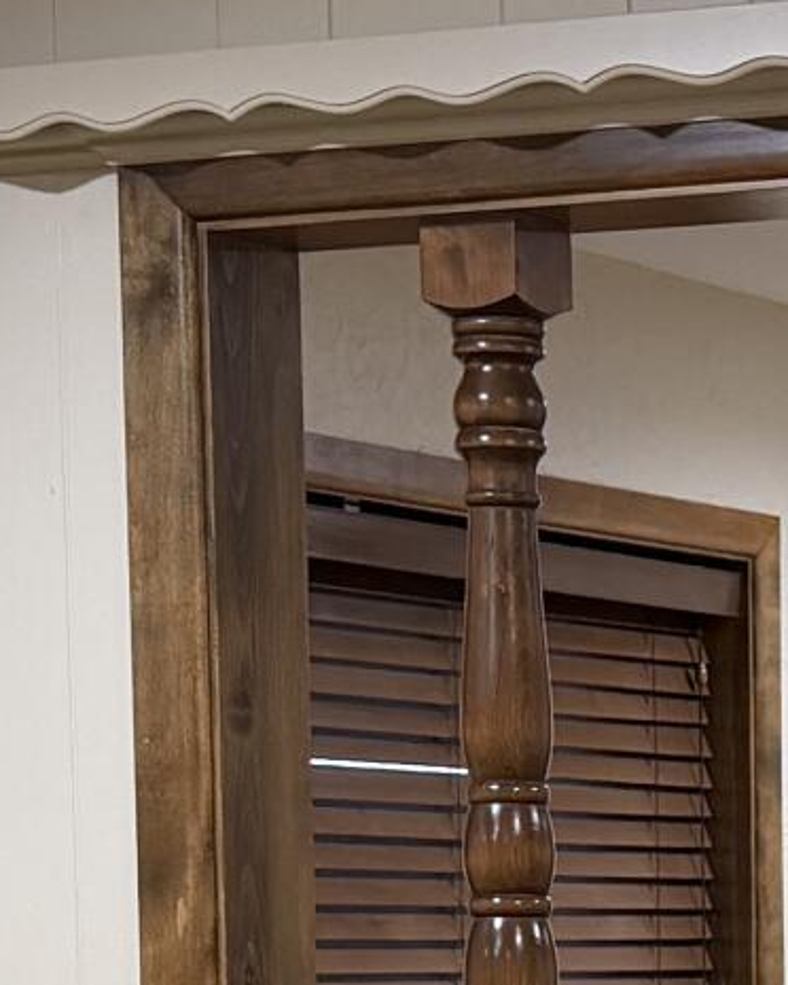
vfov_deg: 12.3
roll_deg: +0.8
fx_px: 4402
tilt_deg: -4.4
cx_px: 1290
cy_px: 1315
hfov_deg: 9.8
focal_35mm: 151
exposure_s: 1/60
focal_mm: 6.76
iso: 200
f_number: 1.78
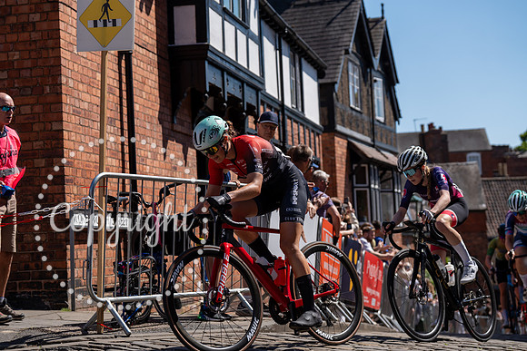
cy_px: 176
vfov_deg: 19.5
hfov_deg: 28.8
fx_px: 1025
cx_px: 264
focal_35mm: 70
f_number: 4
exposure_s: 1/1600
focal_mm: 70
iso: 100
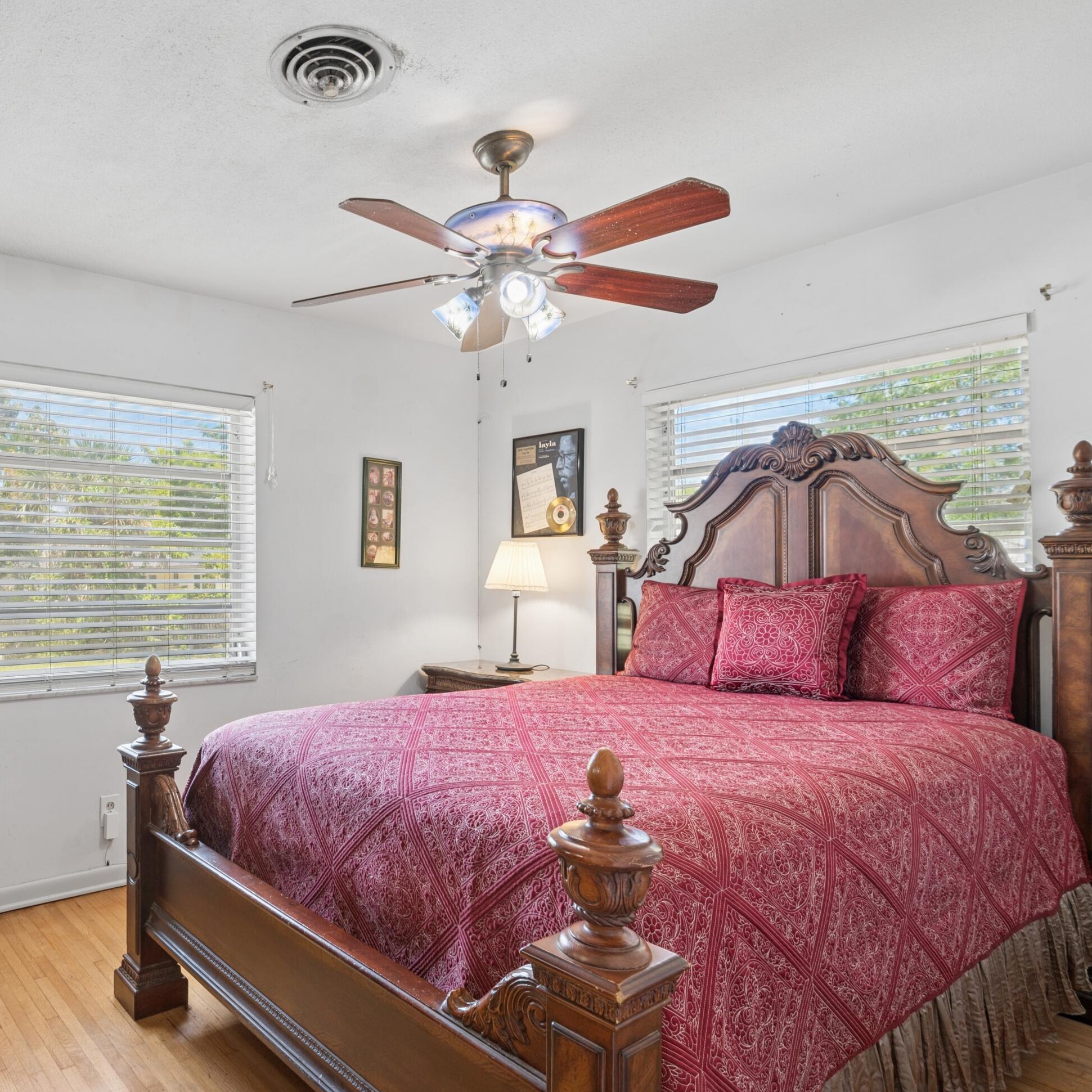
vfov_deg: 72.1
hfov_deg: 68.5
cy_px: 556
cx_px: 303
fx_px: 749
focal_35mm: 21
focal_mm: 16
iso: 250
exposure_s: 1/25
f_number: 8
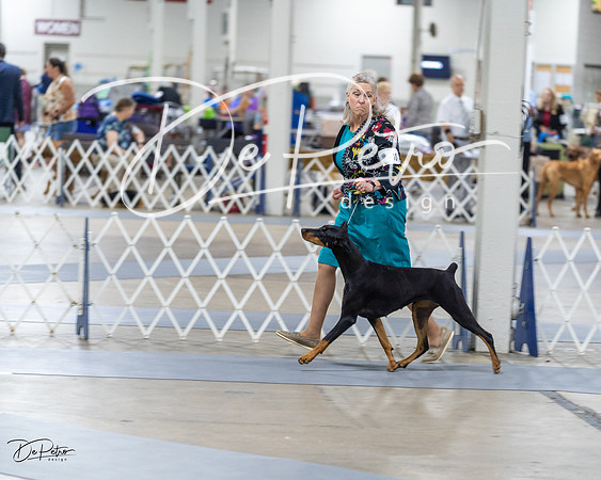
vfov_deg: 11.0
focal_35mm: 141
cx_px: 300
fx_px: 2503
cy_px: 240
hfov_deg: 13.7
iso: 2000
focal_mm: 125
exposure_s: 1/160
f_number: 2.8
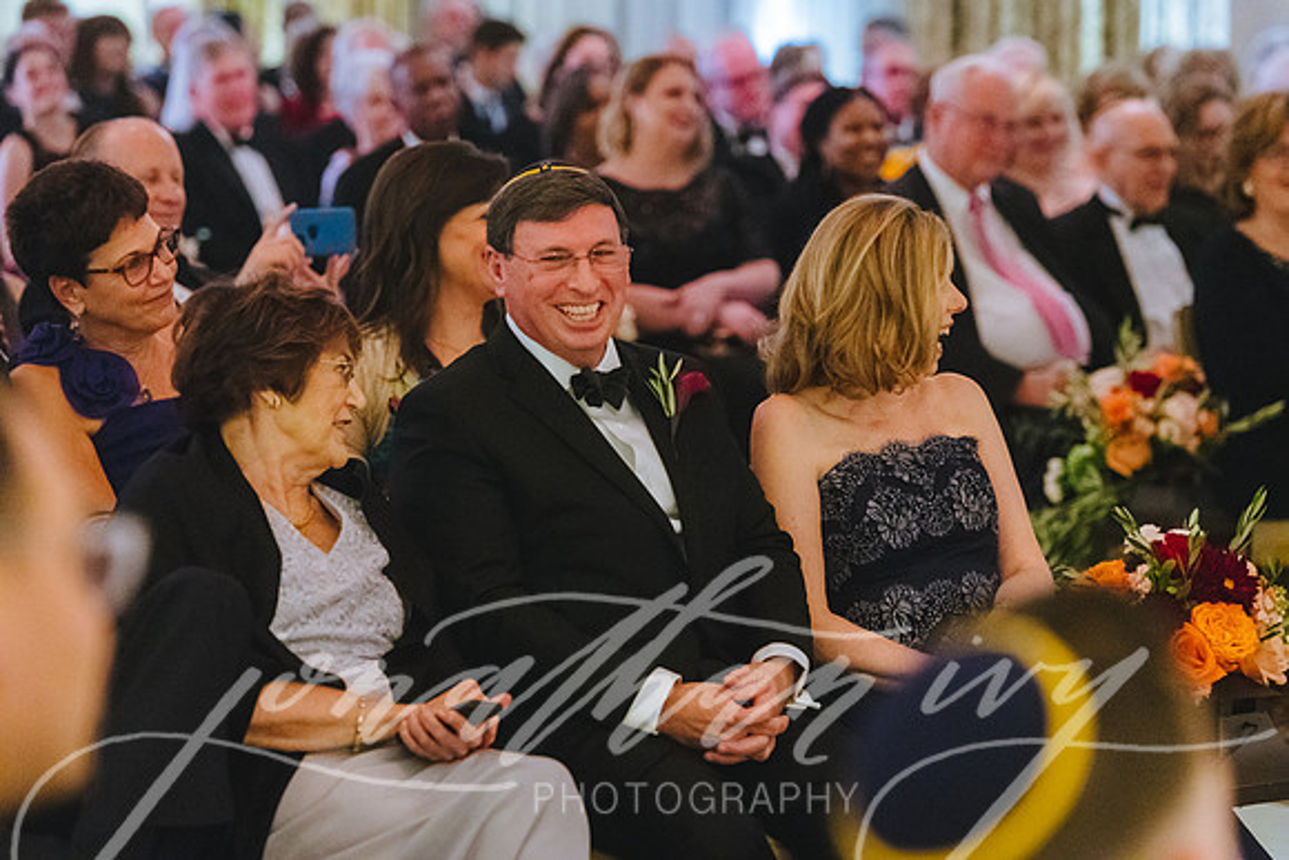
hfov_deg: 15.8
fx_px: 4656
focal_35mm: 130
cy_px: 430
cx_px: 644
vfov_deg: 10.6
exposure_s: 1/160
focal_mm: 130
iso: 10000
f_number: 2.8
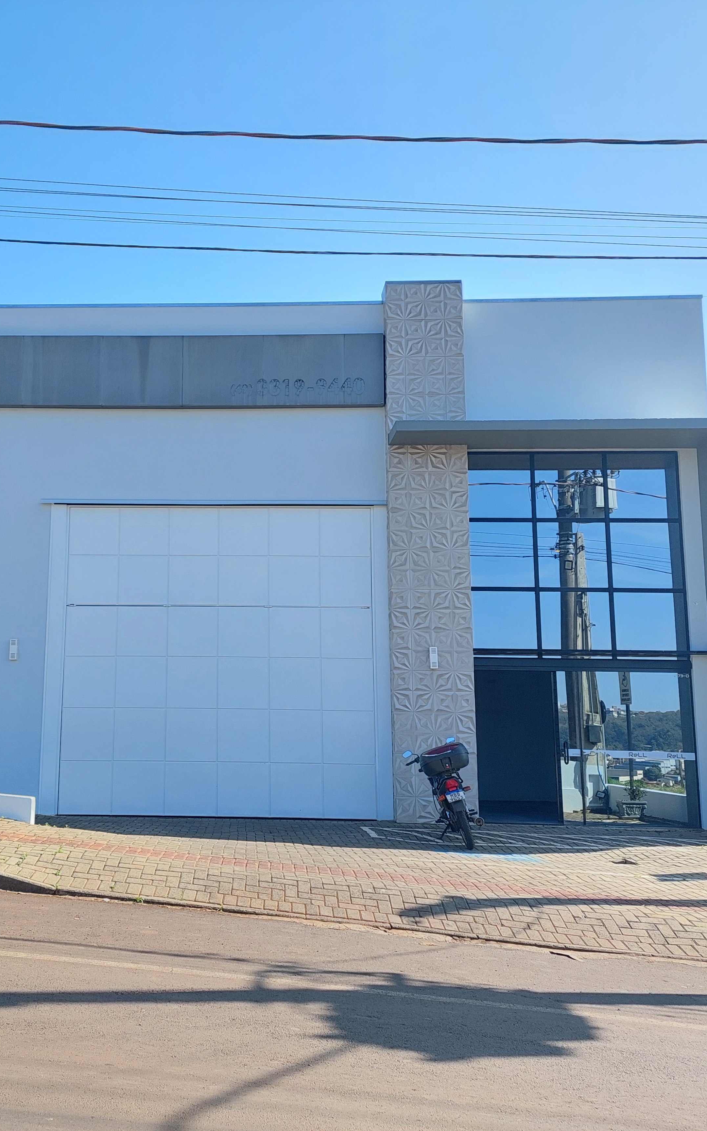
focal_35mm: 34
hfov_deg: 36.5
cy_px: 566
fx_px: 1048
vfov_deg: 56.7
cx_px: 187
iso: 40
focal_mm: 5.23
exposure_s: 1/482
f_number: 1.8
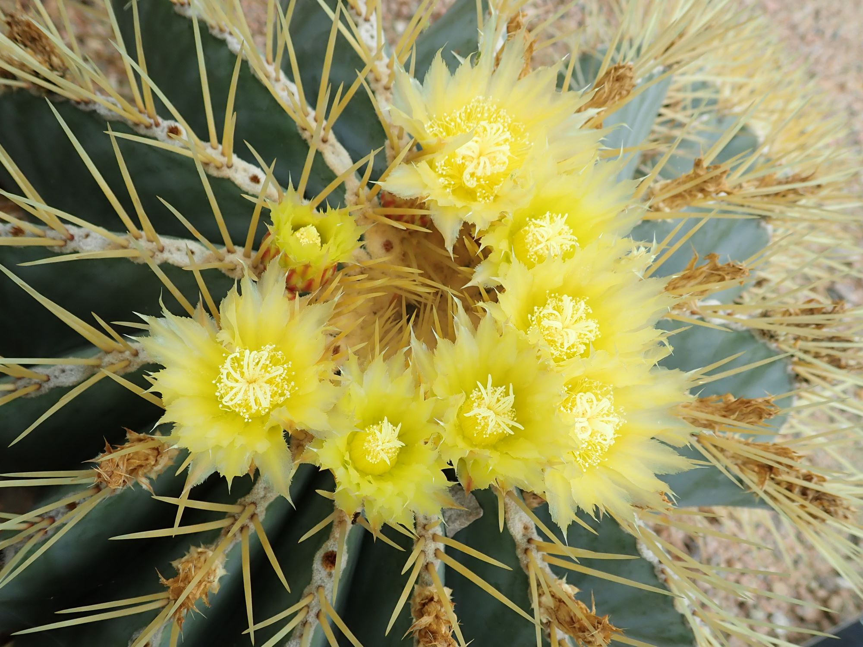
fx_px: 748
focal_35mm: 30
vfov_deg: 46.8
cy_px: 324
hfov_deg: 60.0
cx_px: 432
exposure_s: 1/320
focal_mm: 5.5
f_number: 3.2
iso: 100
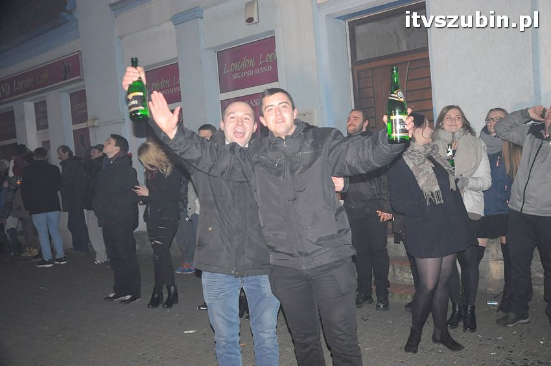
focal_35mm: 36
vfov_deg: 36.8
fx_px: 550
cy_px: 183
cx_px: 276
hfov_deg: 53.2
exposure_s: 1/60
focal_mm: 24
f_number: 5
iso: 1600
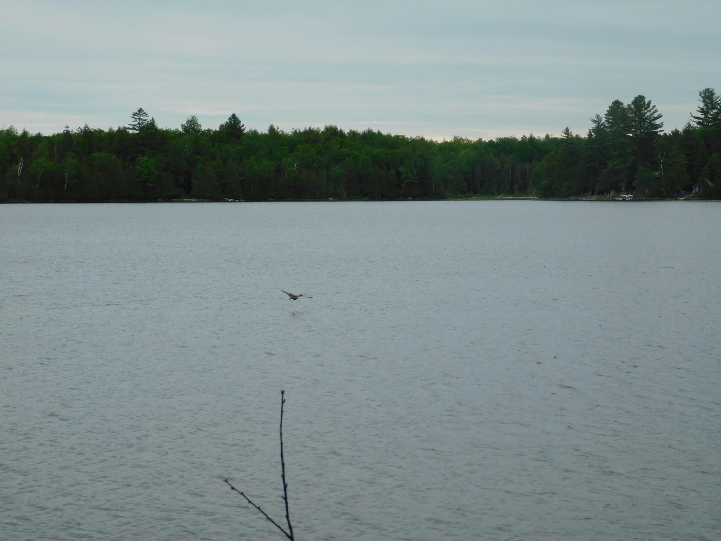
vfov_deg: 14.9
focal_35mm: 99
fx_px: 2062
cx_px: 360
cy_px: 270
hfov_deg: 19.8
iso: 125
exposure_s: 1/640
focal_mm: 17.6
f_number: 4.6
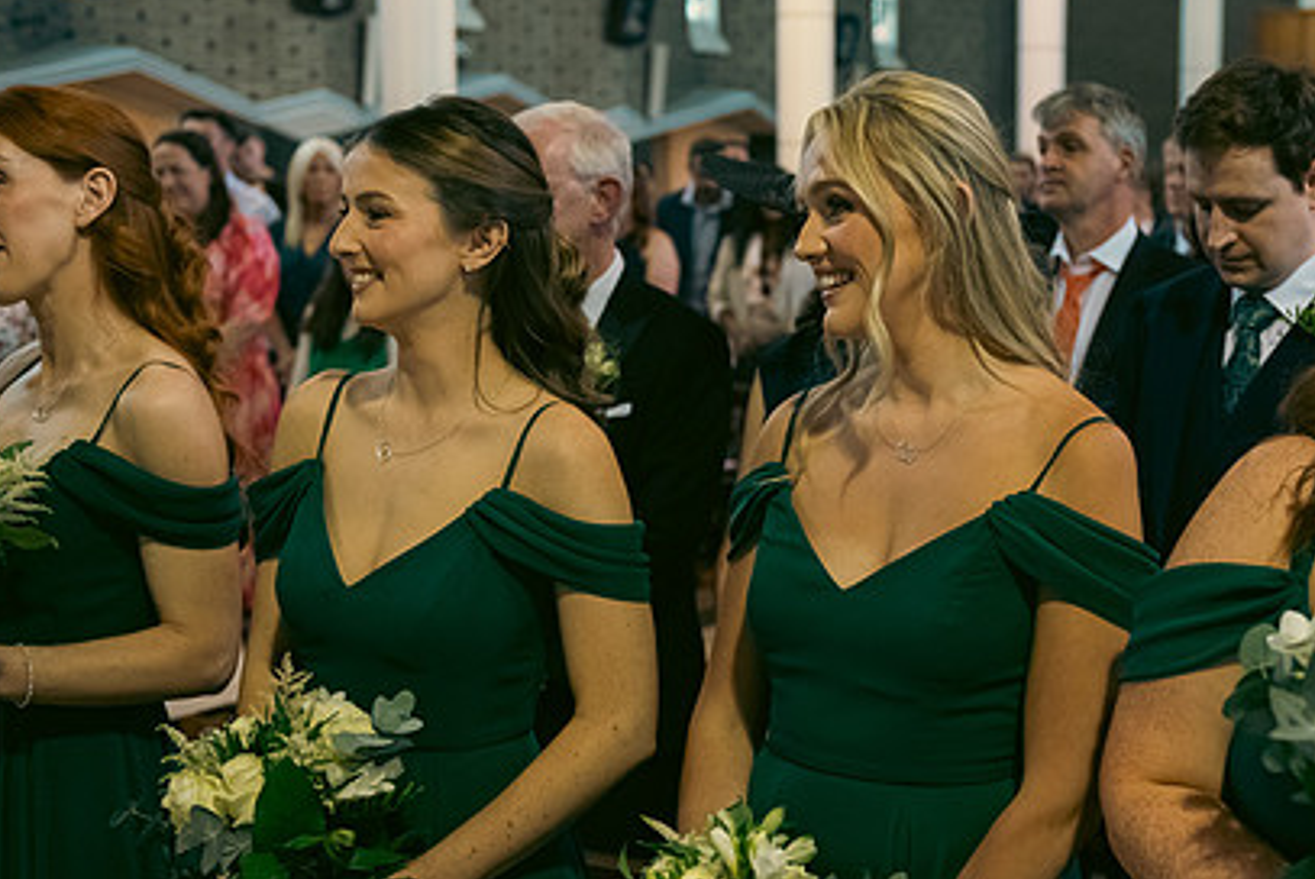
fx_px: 2083
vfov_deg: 23.8
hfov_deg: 34.6
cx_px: 918
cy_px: 425
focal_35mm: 57
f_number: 3.5
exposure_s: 1/160
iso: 1000
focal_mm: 40
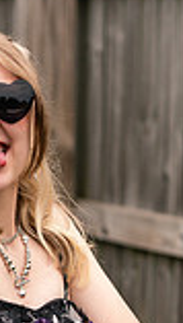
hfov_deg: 3.7
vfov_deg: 6.6
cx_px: -33
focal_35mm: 328
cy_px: 203
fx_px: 2813
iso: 400
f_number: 3.5
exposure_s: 1/1000
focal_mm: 85
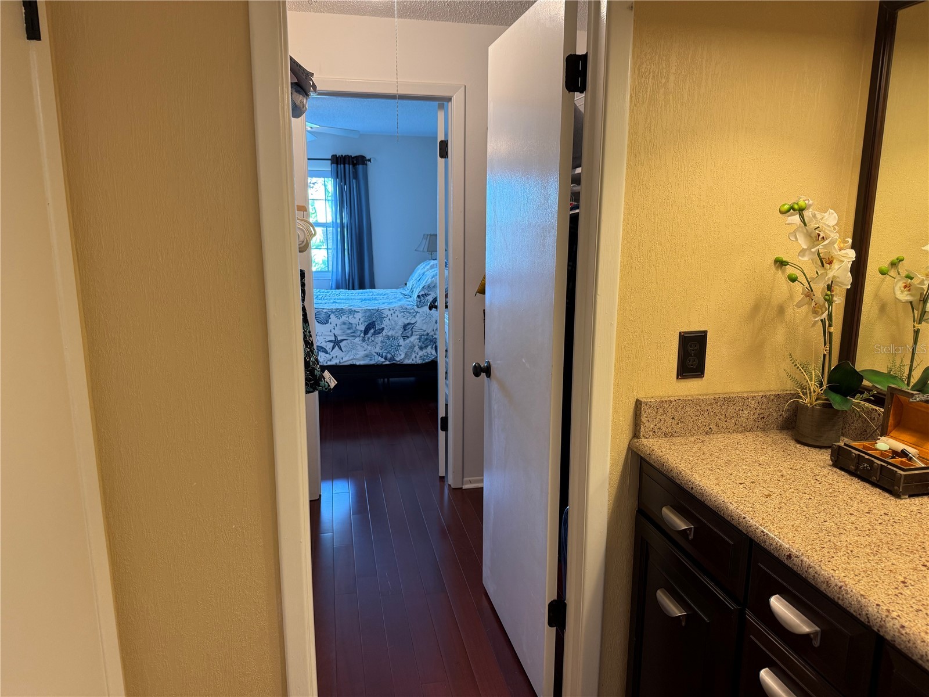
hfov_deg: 71.6
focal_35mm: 24
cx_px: 464
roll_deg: +0.5
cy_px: 348
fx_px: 644
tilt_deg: -11.0
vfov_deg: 56.8
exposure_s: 1/60
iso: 160
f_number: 1.78
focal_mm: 6.76
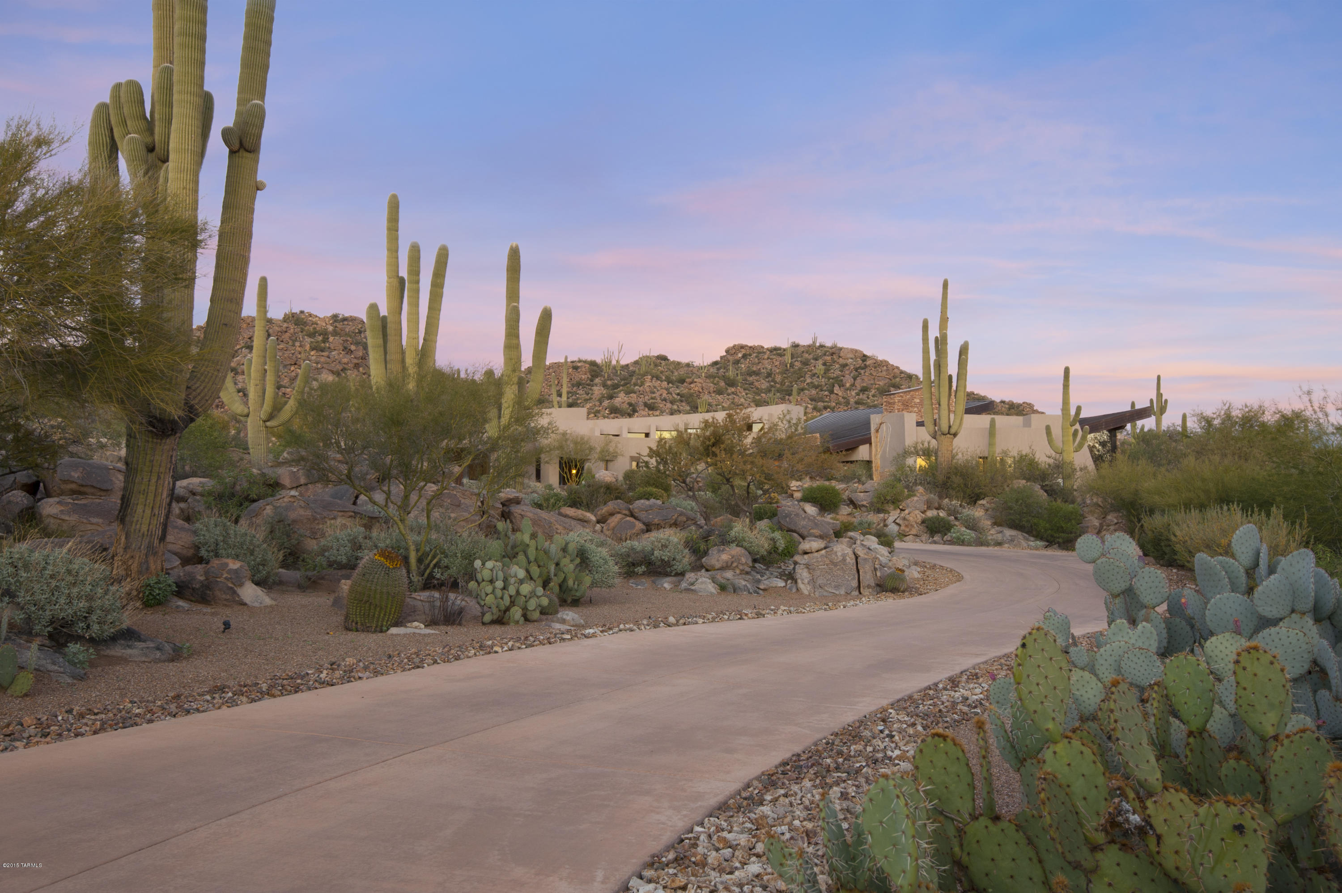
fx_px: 1155
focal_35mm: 31
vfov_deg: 42.3
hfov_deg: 60.3
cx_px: 671
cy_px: 446
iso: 400
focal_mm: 31
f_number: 10
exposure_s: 1/6
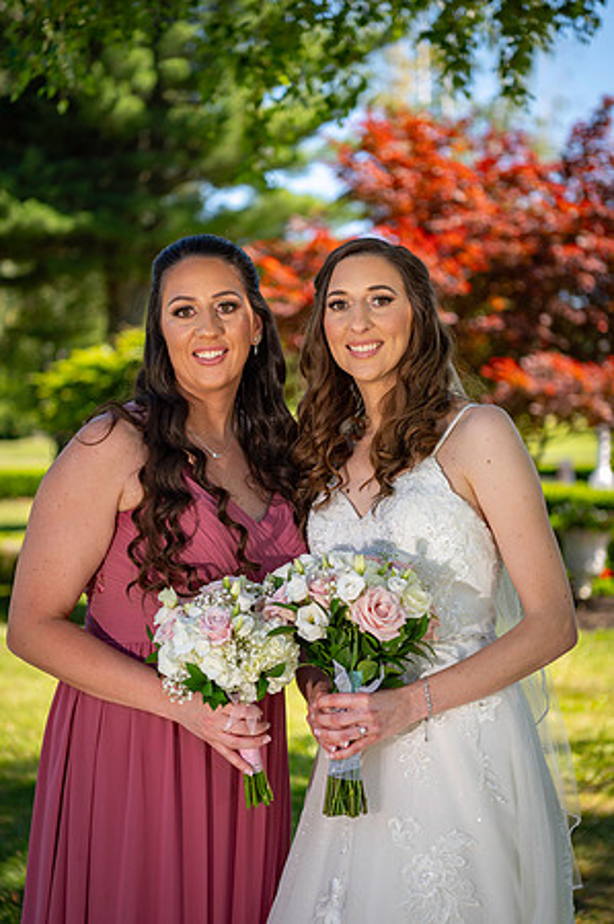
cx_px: 307
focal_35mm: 70
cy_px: 462
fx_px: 1795
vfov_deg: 28.9
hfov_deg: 19.4
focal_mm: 70
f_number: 3.2
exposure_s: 1/800
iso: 100
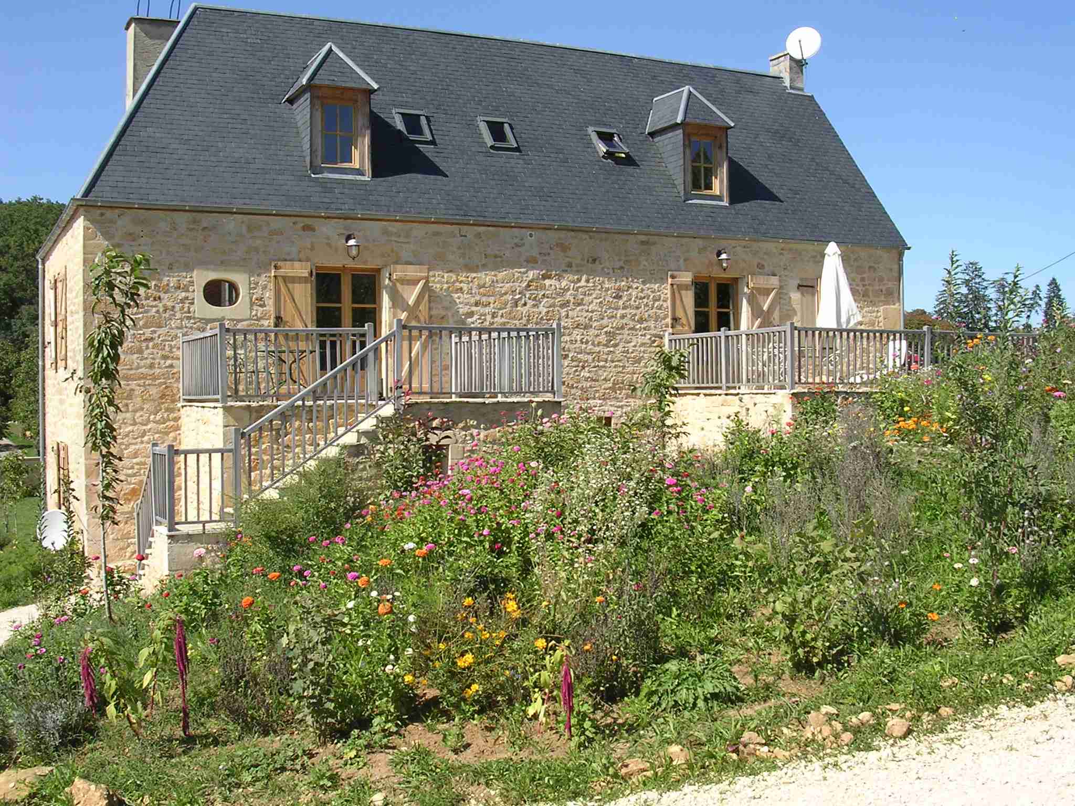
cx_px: 538
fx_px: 1180
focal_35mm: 38
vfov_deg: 37.7
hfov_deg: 49.0
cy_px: 403
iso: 100
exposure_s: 1/230
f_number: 5.6
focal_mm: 5.8
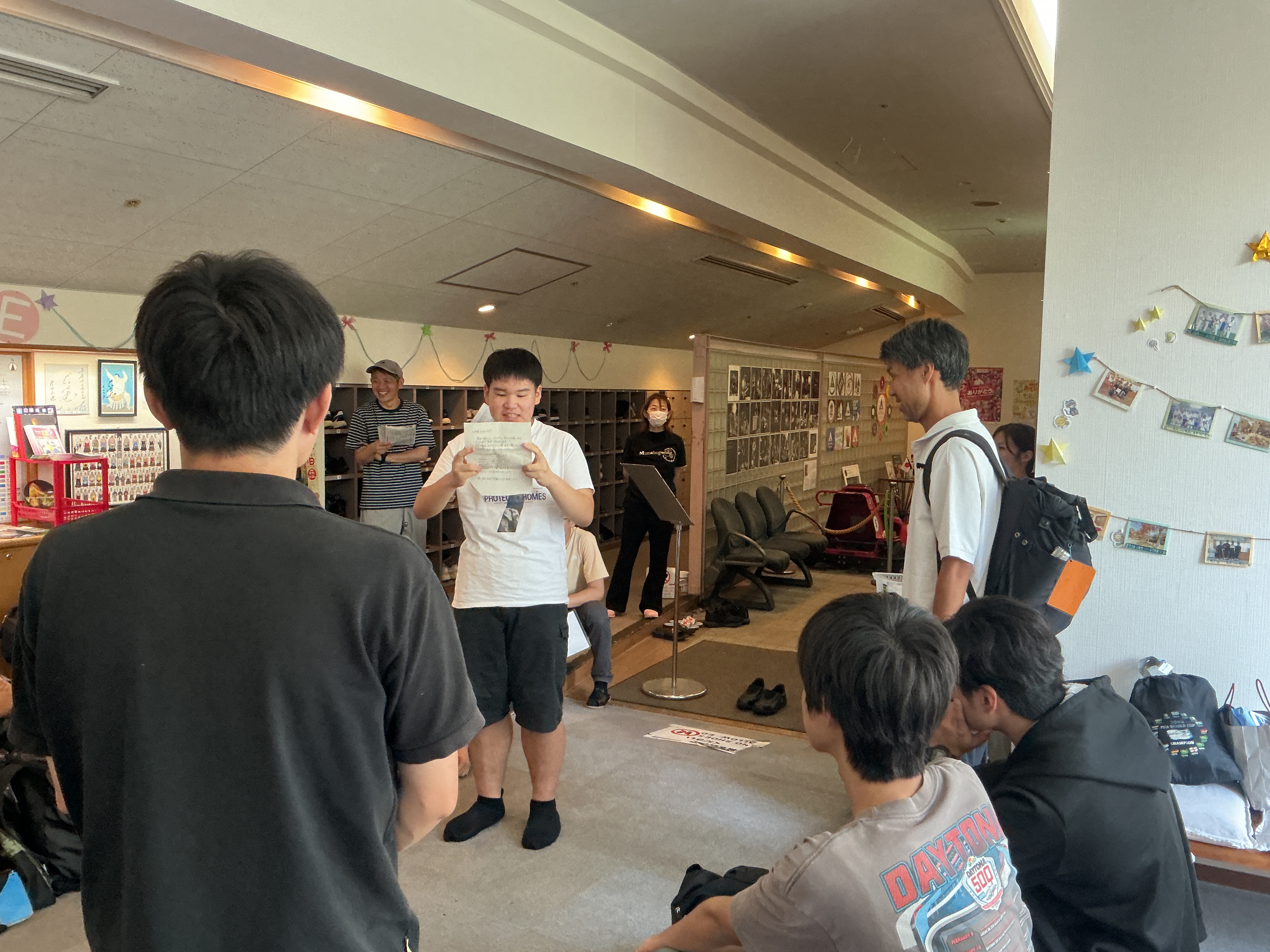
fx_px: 1064
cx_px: 635
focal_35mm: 29
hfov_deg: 61.7
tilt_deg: -5.0
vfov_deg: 48.2
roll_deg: -1.3
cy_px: 476
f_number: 1.8
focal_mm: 3
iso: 250
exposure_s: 1/50
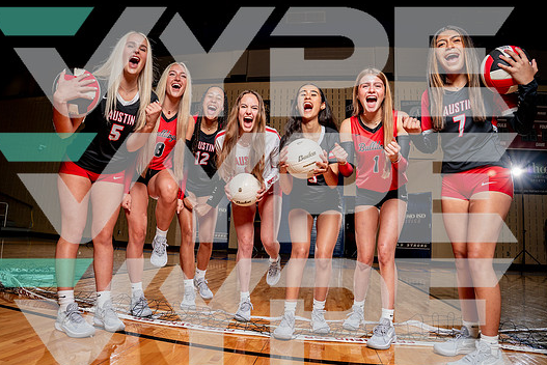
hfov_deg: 78.4
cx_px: 253
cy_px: 188
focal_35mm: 22
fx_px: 334
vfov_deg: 57.3
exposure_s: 1/250
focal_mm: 20
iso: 200
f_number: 5.6
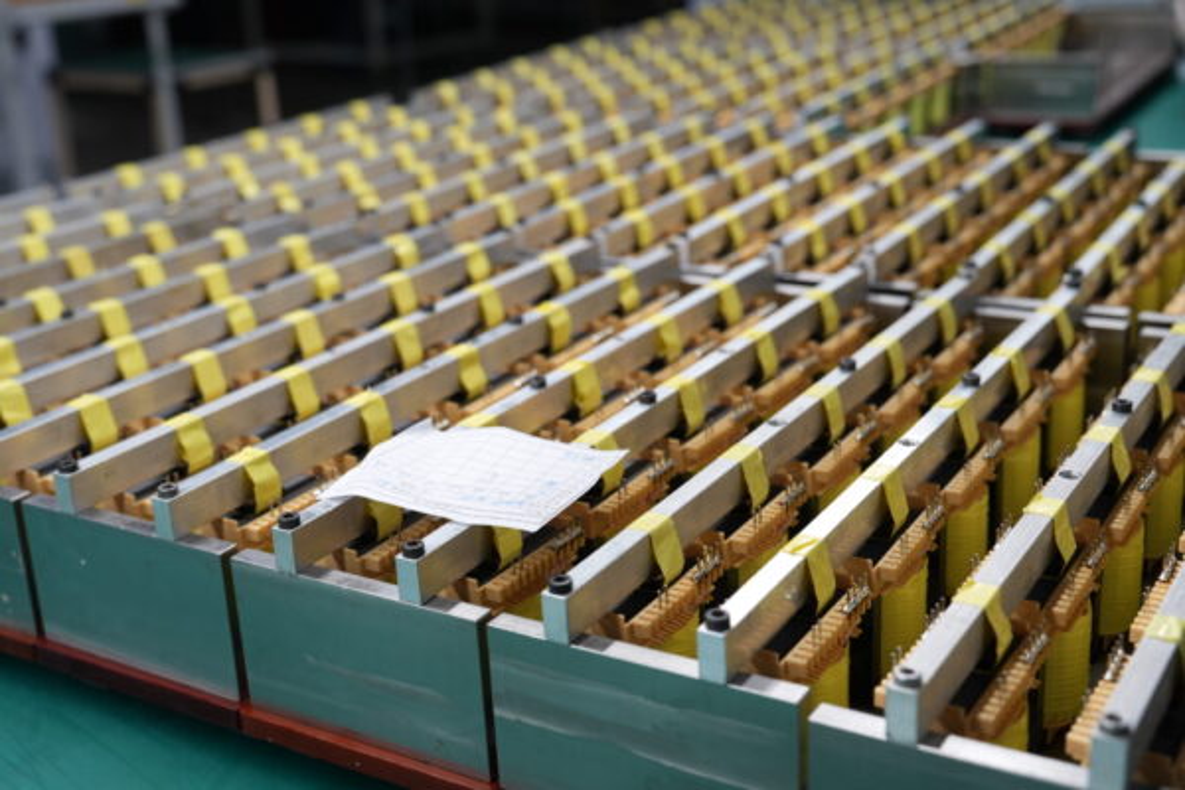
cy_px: 395
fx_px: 1481
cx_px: 592
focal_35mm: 45
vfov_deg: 29.9
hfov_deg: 43.6
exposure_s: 1/60
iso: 400
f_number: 5
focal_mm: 45
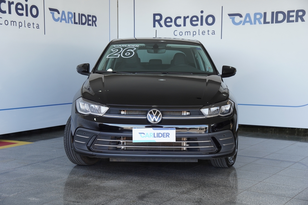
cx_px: 154
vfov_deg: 22.1
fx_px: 526
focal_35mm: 62
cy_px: 102
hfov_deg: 32.6
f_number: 4
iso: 250
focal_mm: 41
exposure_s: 1/160
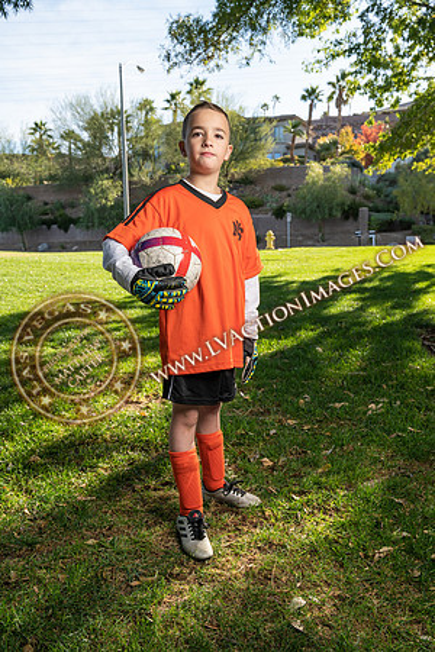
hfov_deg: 43.6
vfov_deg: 61.9
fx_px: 544
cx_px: 218
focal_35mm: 30
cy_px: 326
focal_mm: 30
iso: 100
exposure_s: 1/160
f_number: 5.6
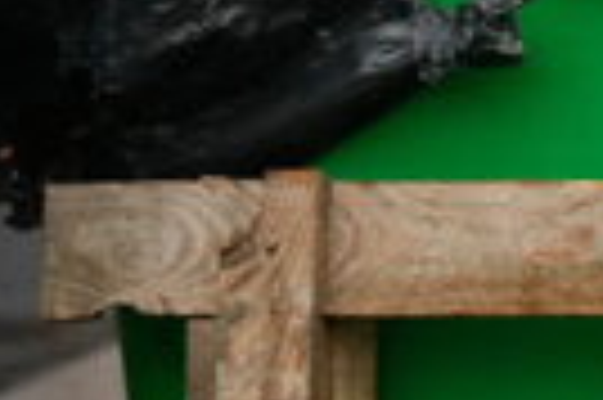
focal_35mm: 322
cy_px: 306
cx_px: 2034
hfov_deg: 5.8
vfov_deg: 4.3
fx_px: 5387
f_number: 2.8
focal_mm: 42
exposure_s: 1/800
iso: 1250
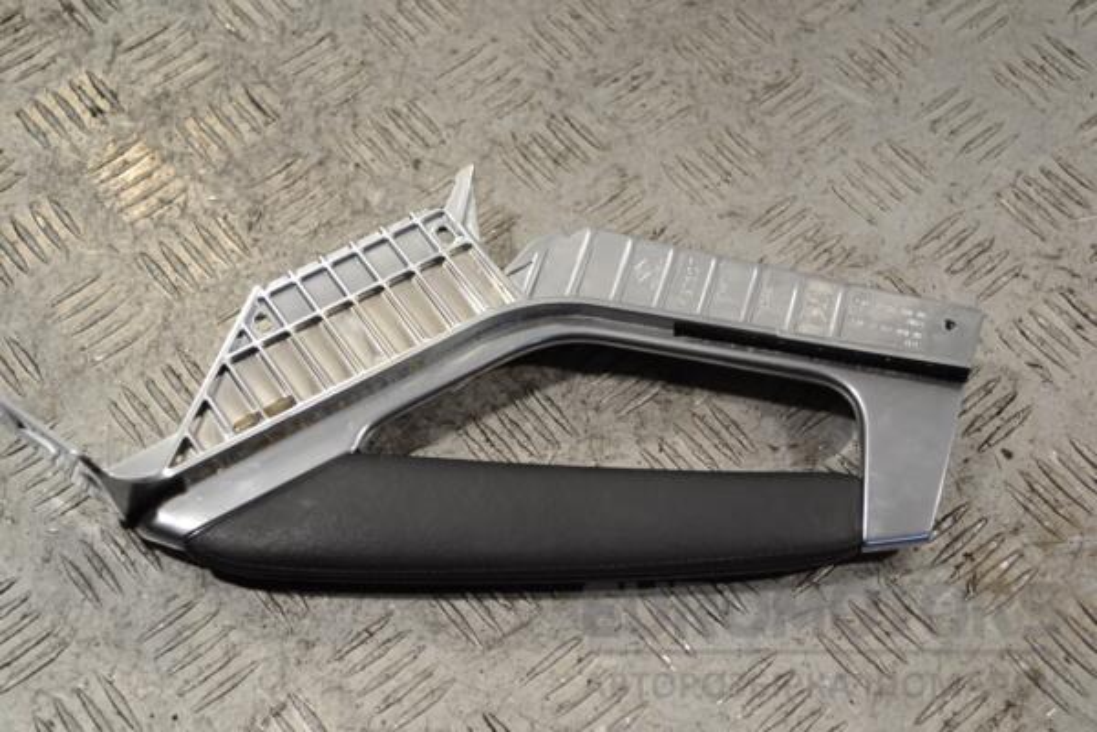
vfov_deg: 25.1
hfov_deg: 36.9
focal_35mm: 54
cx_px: 548
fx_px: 1645
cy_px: 366
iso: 100
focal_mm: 36
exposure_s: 1/40
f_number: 5
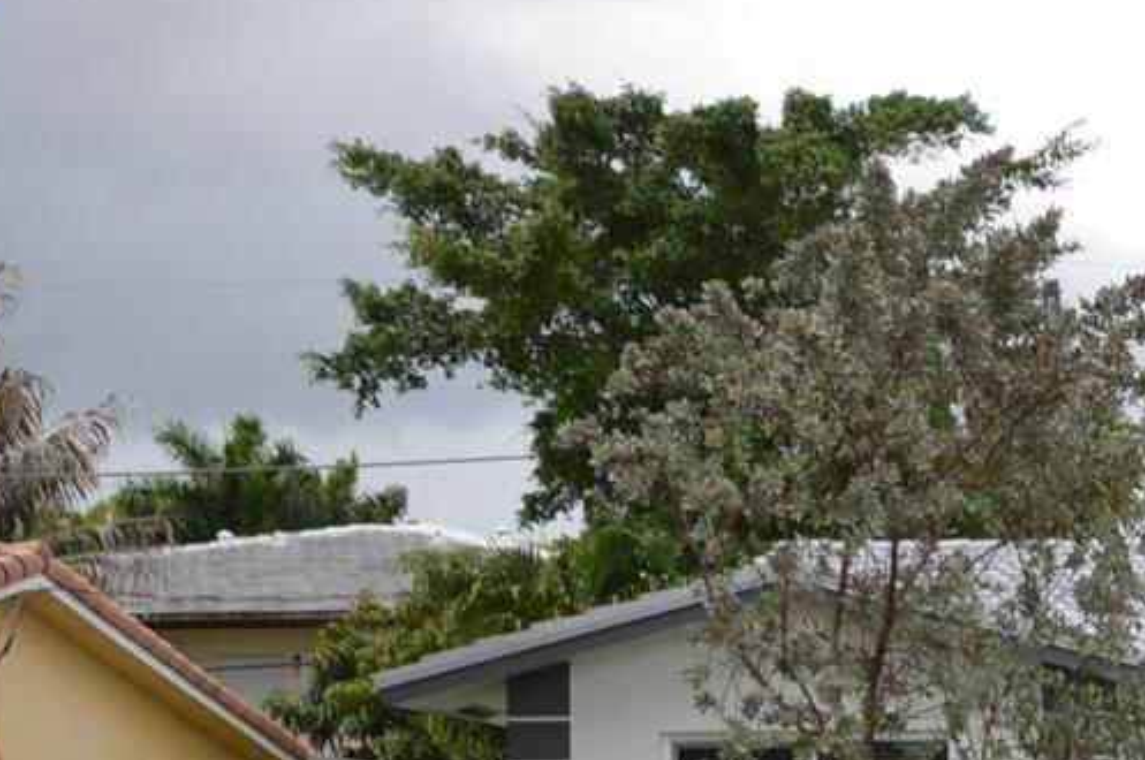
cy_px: 784
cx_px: 1590
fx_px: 3685
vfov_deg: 11.6
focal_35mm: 116
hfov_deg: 16.5
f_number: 8
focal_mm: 24
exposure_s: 1/200
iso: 100
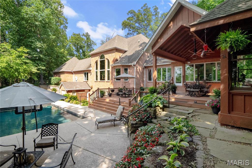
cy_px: 84
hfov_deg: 90.0
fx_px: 126
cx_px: 126
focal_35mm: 18
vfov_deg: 67.3
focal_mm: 9
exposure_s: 1/400
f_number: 7.1
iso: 800
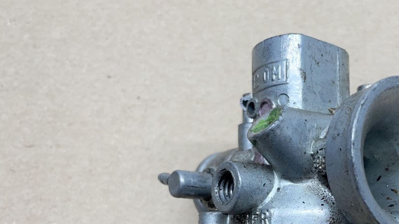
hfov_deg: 36.3
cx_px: 353
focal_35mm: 54
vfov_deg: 21.7
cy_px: 202
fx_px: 571
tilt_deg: -69.0
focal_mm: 4.2
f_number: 1.6
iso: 80
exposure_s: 1/100
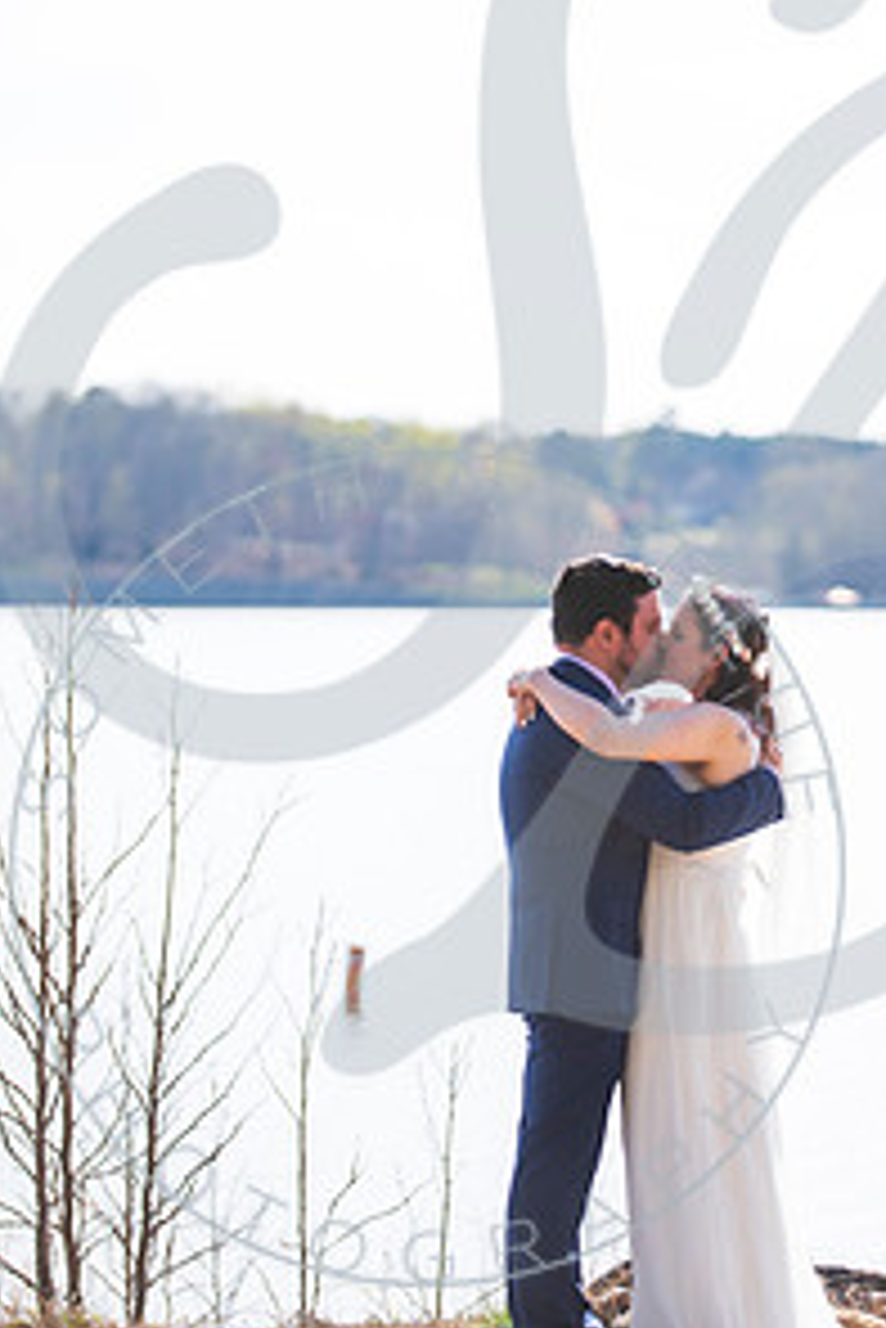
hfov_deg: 7.8
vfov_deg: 11.6
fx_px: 6526
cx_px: 630
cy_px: 527
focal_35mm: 177
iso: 100
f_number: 2.8
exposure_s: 1/800
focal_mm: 116
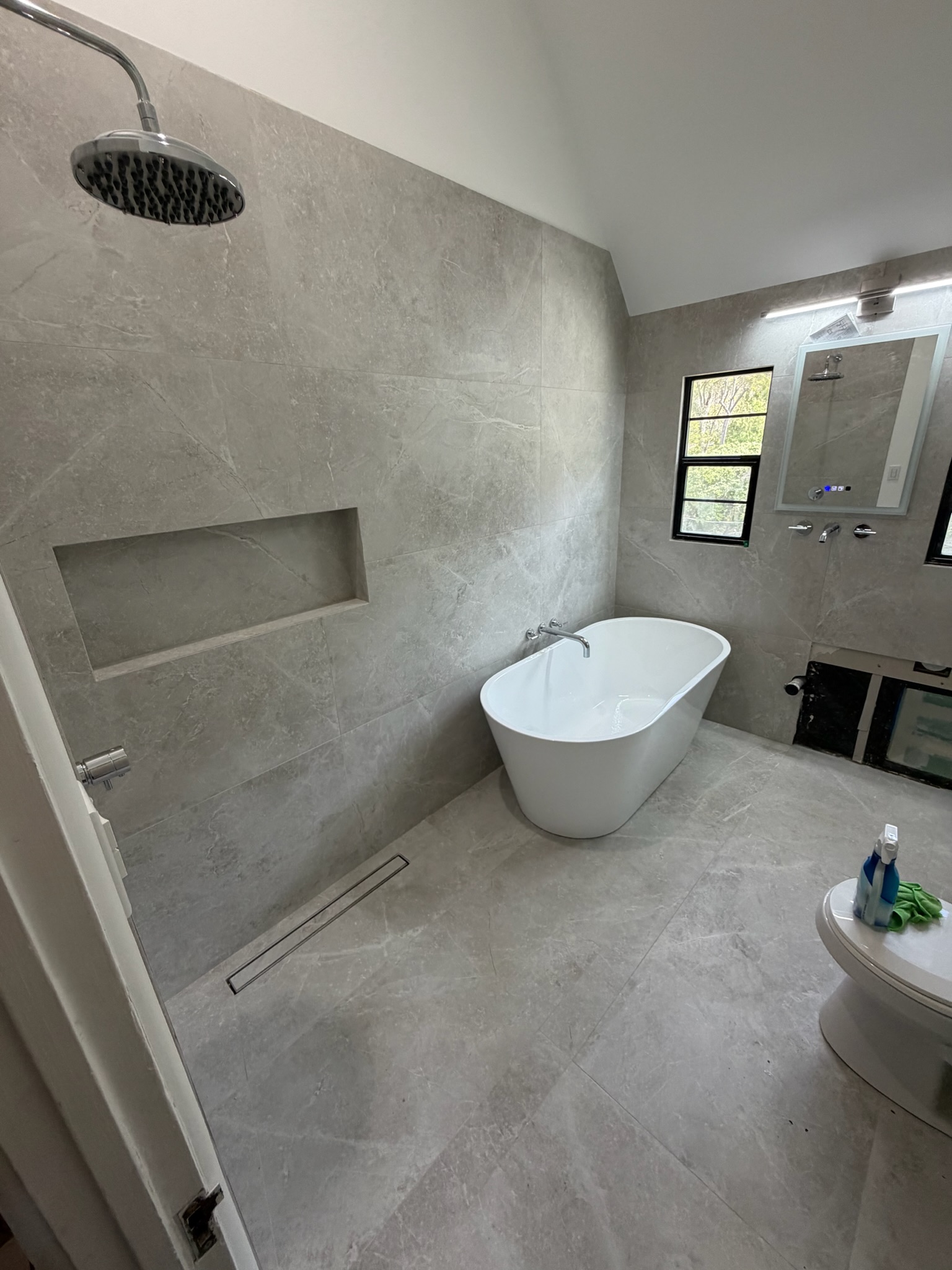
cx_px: 476
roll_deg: +2.6
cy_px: 635
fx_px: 513
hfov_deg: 85.7
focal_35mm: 14
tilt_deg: -20.6
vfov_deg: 102.1
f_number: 2.2
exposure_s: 1/120
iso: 250
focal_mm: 2.22
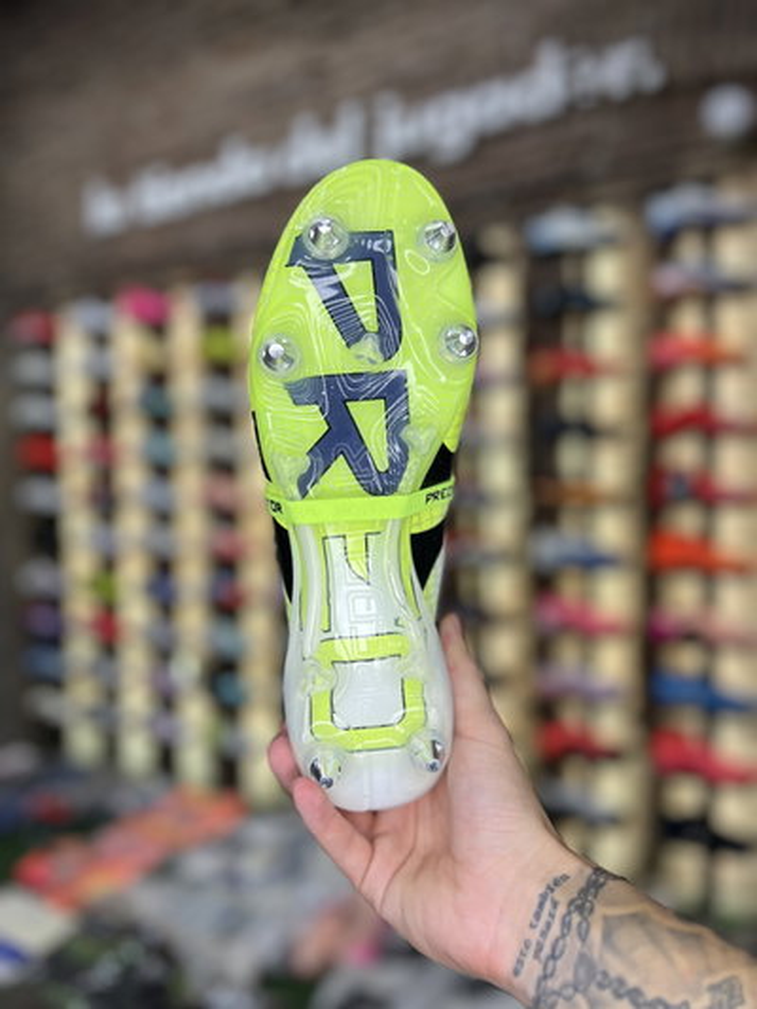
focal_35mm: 26
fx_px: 758
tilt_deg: -0.5
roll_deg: +1.0
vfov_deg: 67.3
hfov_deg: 53.1
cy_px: 504
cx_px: 378
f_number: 1.5
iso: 40
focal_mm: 5.7
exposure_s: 1/98
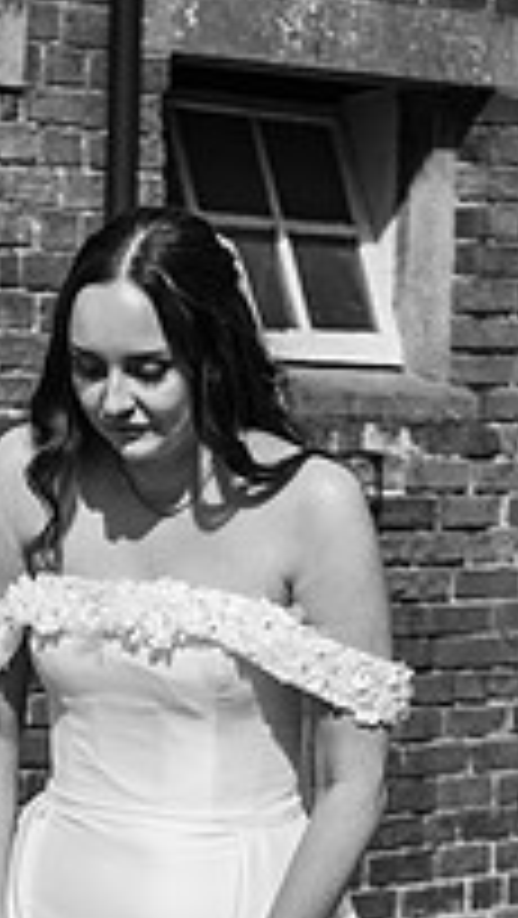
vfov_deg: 13.1
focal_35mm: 162
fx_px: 3949
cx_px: 59
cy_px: 873
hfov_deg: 7.5
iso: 64
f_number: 5.6
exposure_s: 1/800
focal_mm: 70
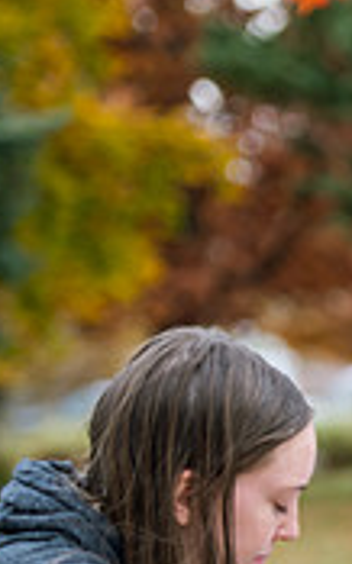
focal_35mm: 331
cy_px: 530
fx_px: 5093
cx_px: 811
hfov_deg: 3.9
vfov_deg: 6.3
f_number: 3.2
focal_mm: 98
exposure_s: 1/400
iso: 160
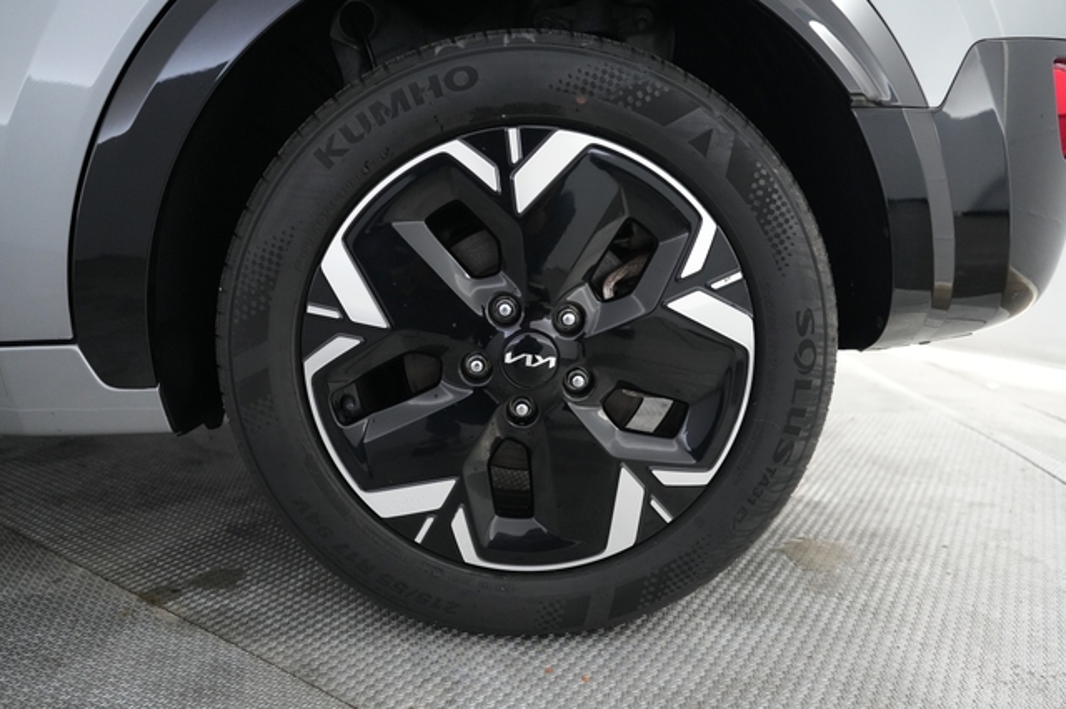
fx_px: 740
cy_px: 354
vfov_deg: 51.2
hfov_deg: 71.5
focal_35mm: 25
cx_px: 533
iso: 4000
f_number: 2.8
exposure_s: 1/160
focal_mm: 25
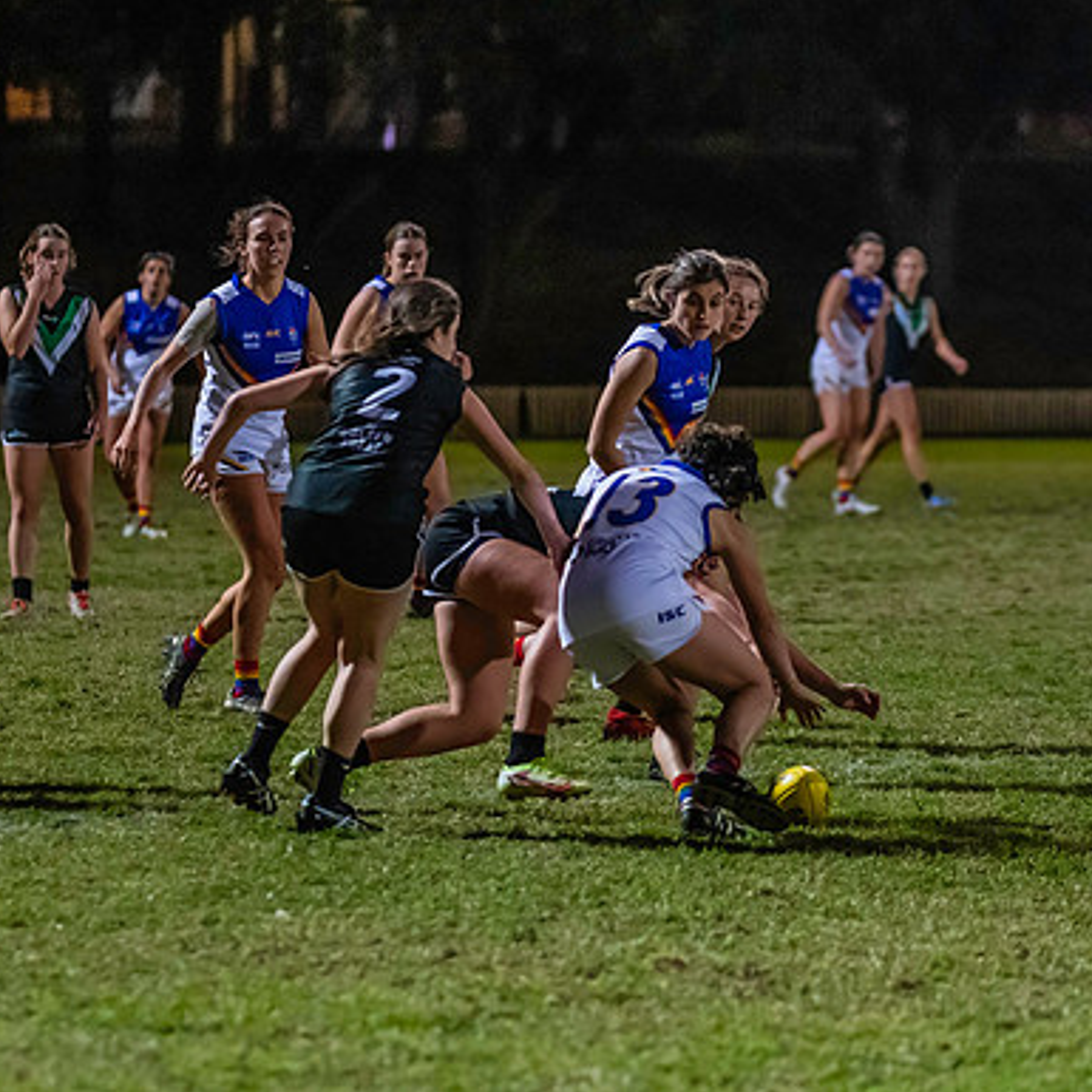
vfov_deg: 6.9
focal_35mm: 255
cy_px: 604
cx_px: 713
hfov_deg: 6.9
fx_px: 9101
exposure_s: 1/1250
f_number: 2.8
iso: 10000
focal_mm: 140
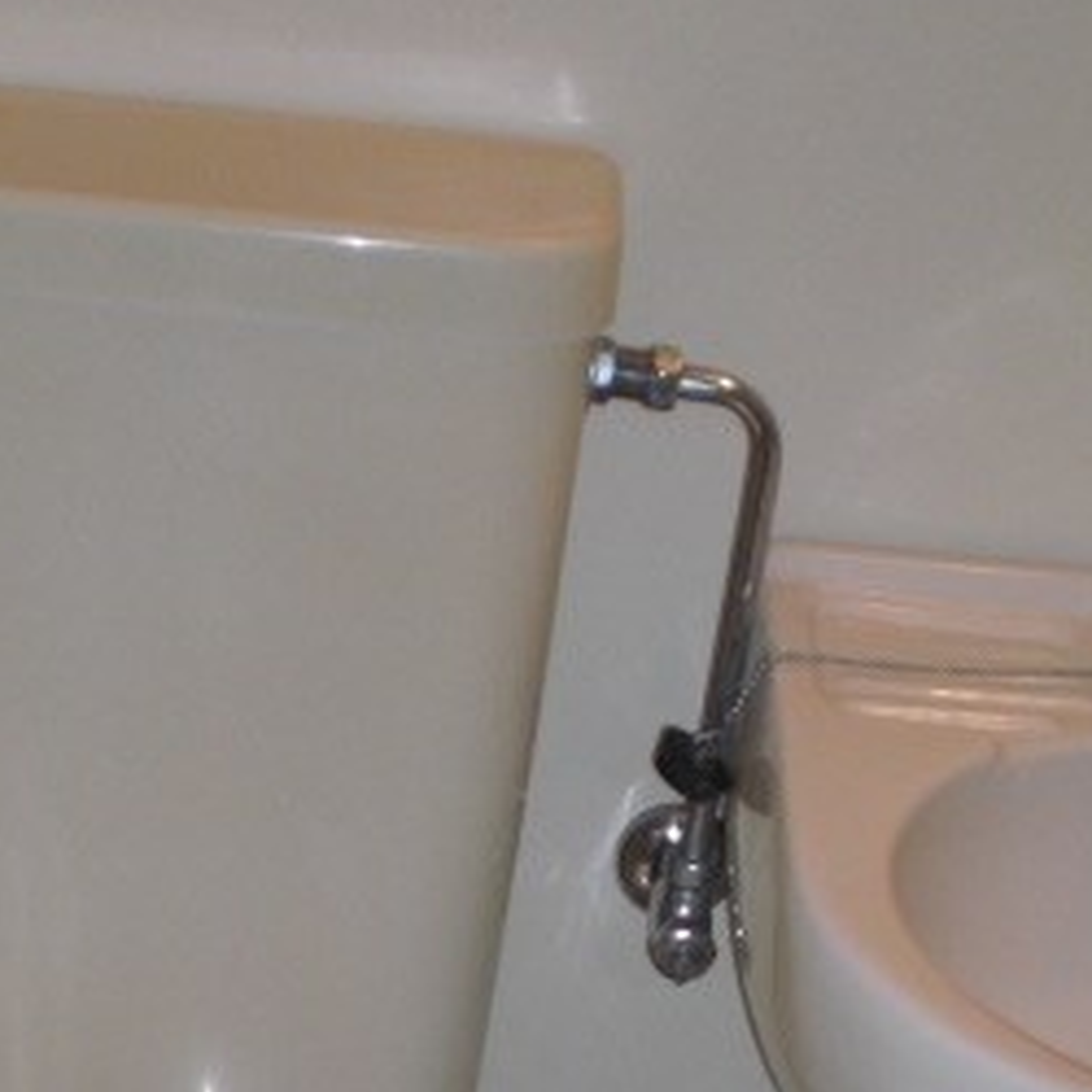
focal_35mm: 86
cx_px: 371
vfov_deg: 19.4
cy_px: 1171
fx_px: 3069
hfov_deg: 20.1
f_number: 3.1
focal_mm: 6.3
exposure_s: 1/60
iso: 200
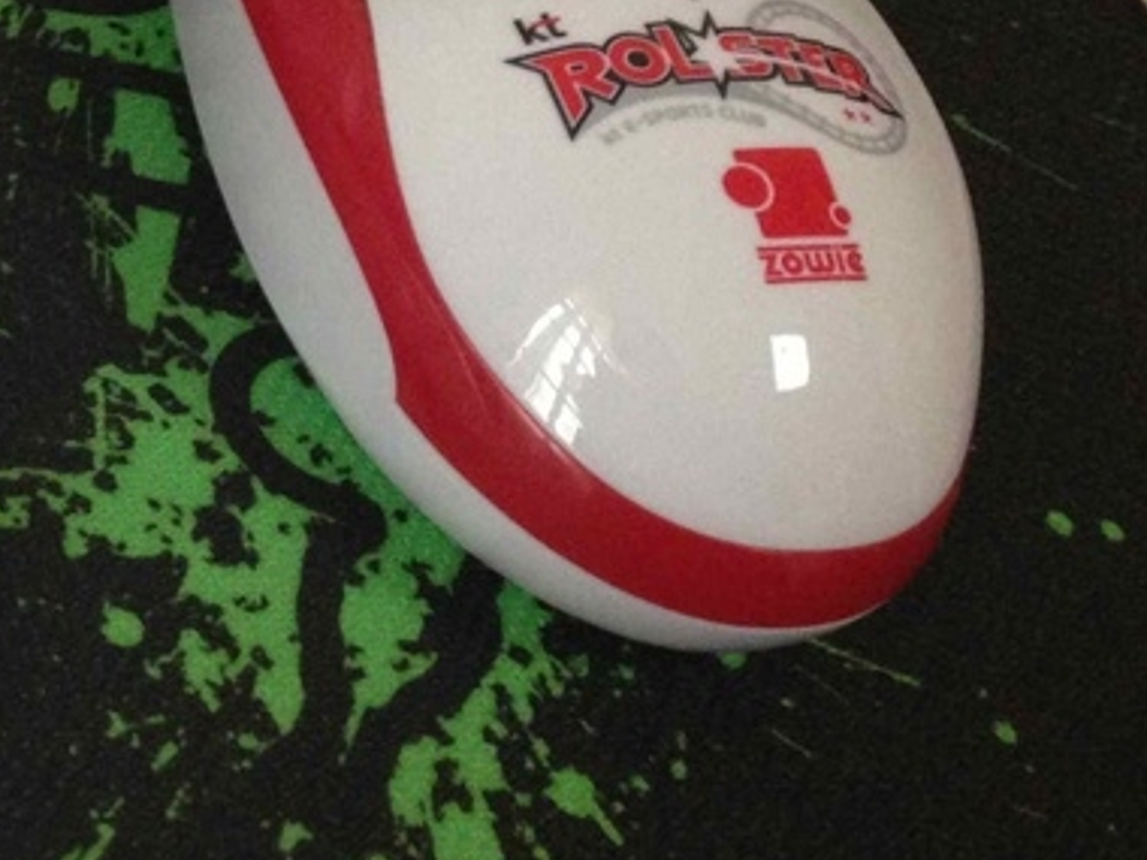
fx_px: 2949
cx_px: -332
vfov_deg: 16.5
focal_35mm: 89
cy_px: 226
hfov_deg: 20.2
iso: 400
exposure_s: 1/17
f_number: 2.4
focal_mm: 4.13
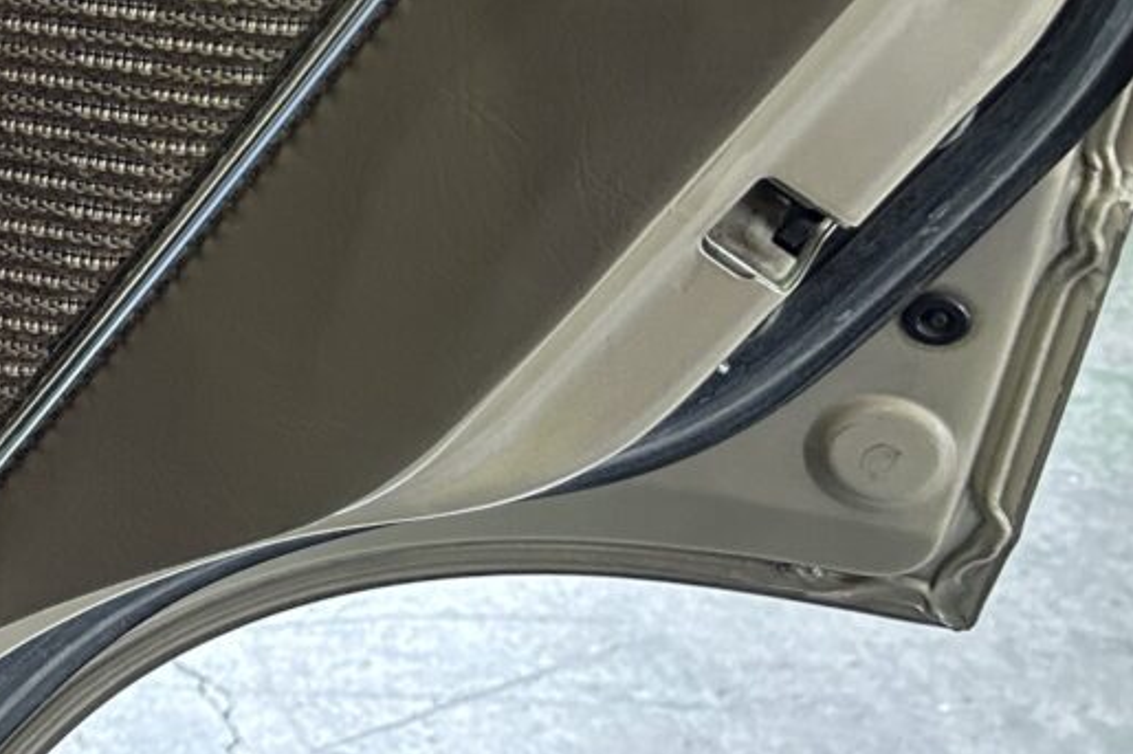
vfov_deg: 16.1
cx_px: -552
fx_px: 2643
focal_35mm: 84
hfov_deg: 20.7
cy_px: 156
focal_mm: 5.7
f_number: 1.5
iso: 400
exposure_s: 1/60
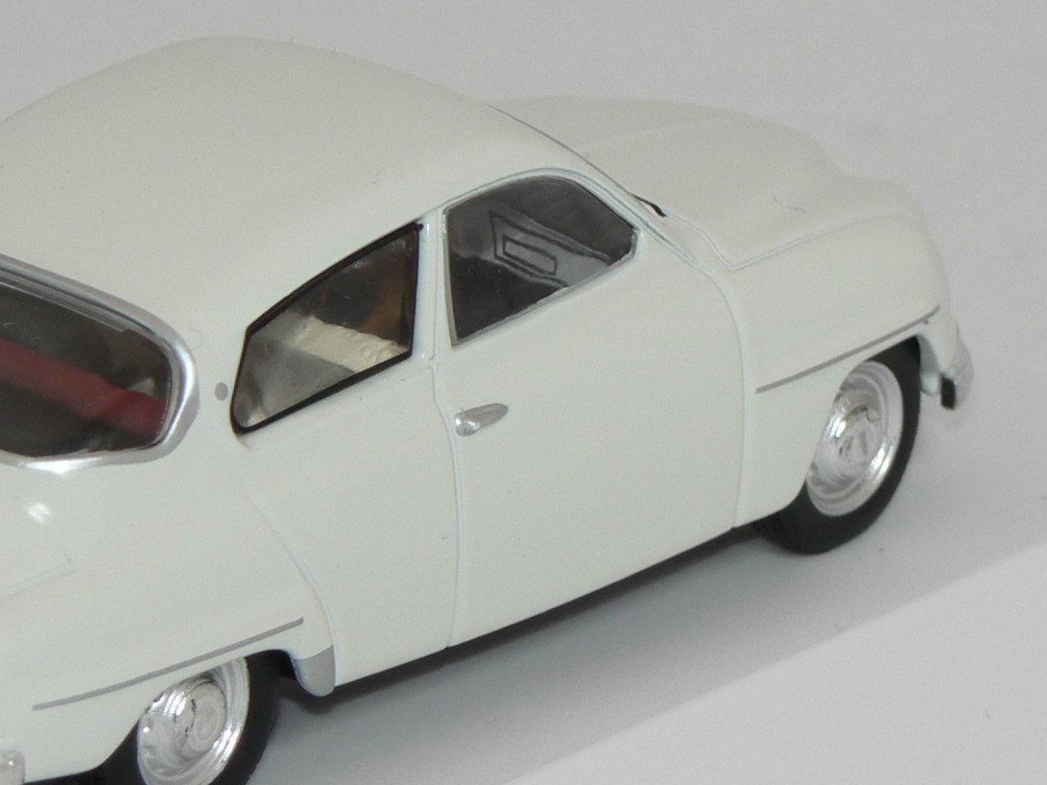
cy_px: 441
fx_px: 10222
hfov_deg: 5.9
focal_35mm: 338
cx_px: 285
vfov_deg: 4.4
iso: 80
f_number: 3.6
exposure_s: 1/80
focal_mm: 24.1
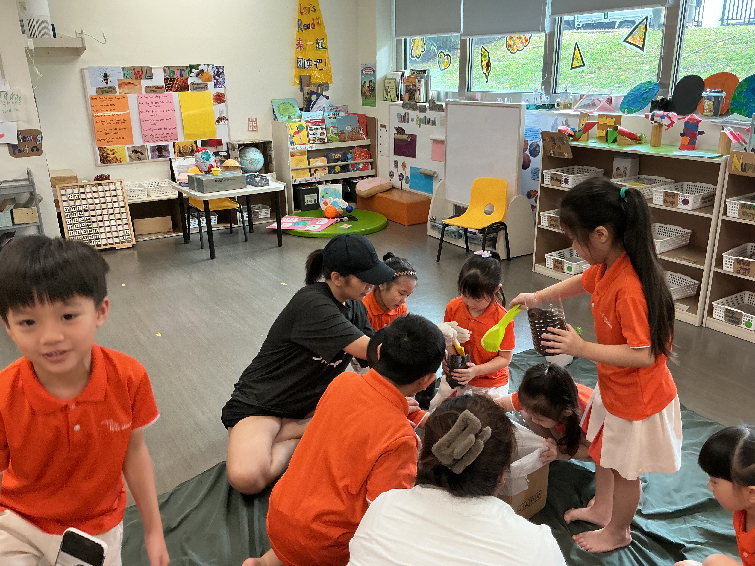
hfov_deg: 61.7
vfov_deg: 48.2
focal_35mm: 29
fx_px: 633
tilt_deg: -19.7
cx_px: 378
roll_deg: +1.8
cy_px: 283
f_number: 1.8
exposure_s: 1/50
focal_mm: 3
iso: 100
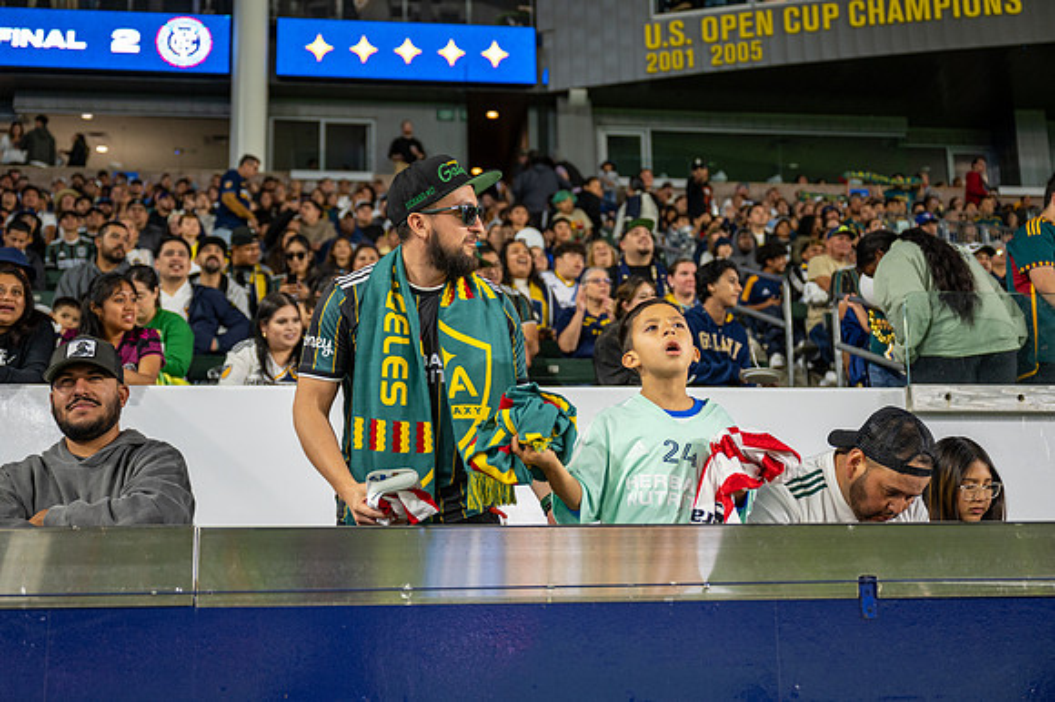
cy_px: 350
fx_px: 1341
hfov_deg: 42.9
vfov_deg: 29.3
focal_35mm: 46
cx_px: 508
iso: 1250
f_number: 2.8
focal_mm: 43
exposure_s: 1/200
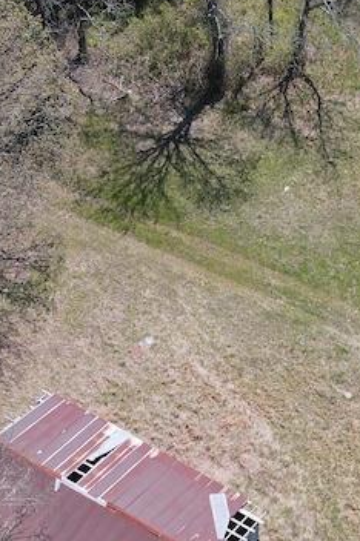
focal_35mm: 71
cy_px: 406
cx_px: 314
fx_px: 1067
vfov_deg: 28.1
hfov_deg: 18.9
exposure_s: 1/25
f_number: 2.8
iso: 100
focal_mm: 4.5
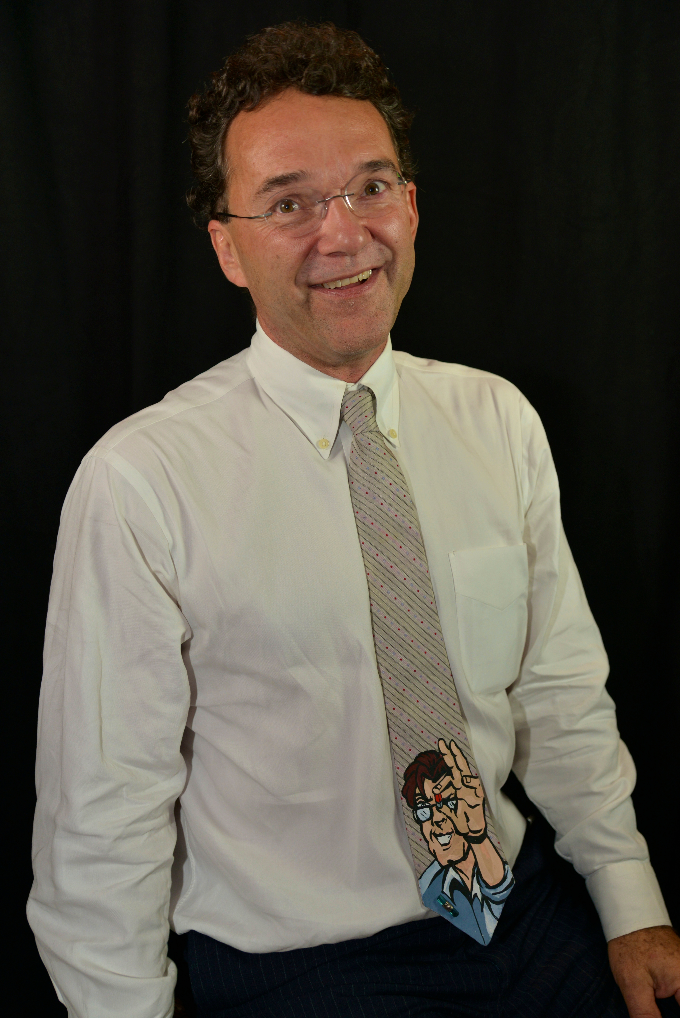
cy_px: 509
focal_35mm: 45
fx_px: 1274
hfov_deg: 29.9
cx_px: 340
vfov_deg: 43.6
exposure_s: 1/60
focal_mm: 45
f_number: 4
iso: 320
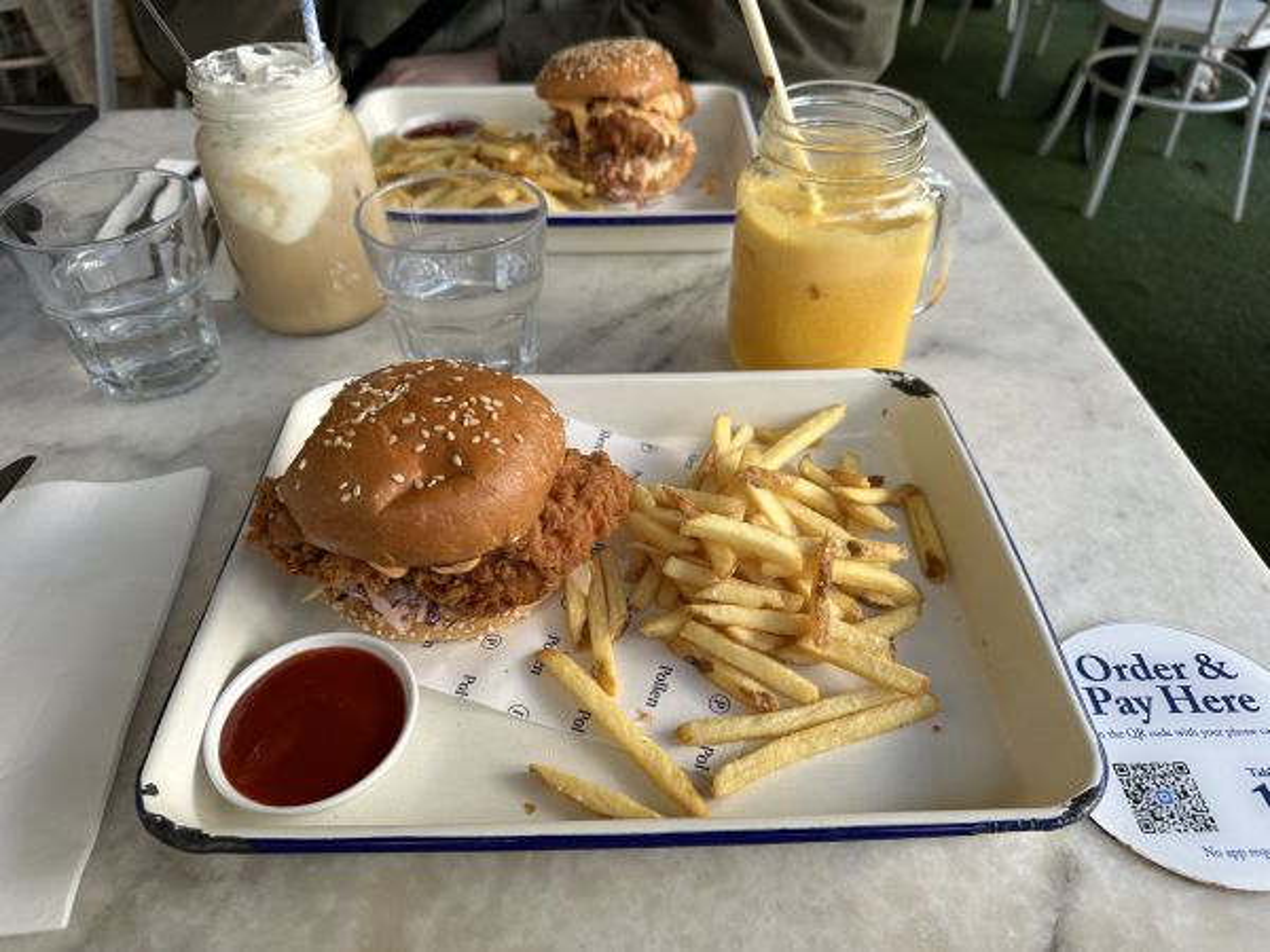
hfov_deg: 71.6
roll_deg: +1.0
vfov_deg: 56.8
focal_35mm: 24
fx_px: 881
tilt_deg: -40.2
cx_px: 635
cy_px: 476
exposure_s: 1/139
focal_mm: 6.86
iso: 64
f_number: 1.78
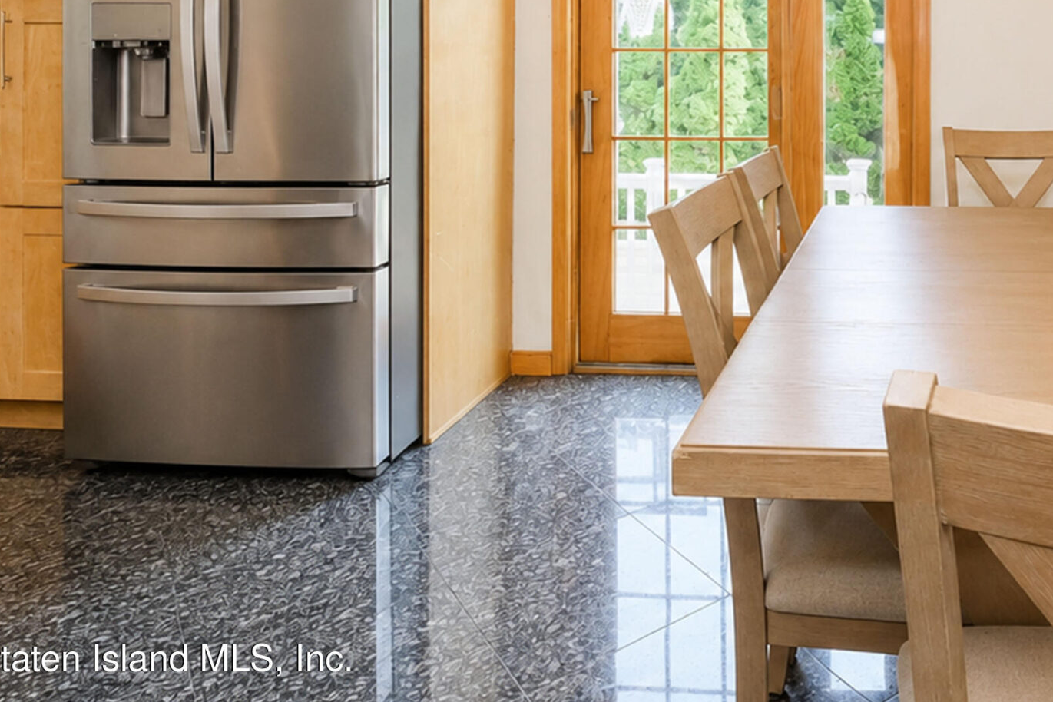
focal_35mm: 28
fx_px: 819
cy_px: 63
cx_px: 836
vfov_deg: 42.4
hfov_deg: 60.4
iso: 2000
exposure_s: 1/60
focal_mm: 10
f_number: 8
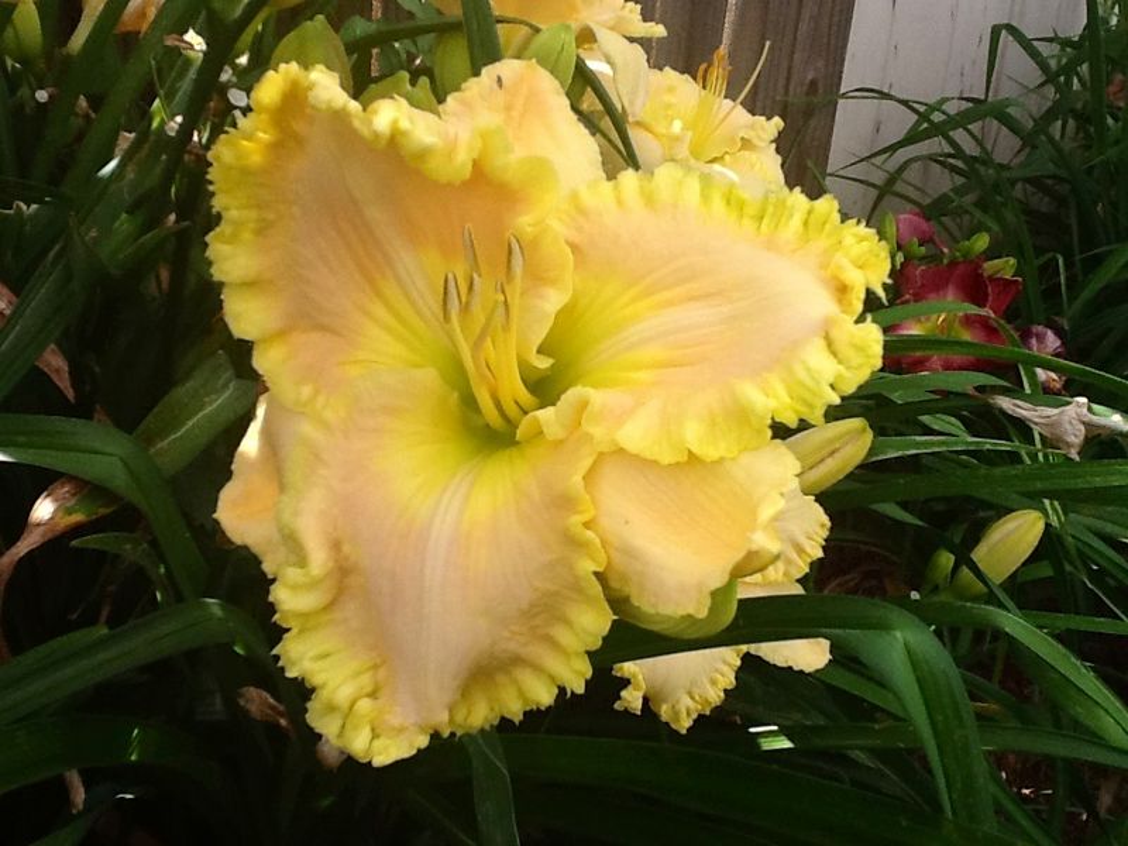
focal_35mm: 44
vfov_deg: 32.9
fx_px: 1434
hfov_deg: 42.9
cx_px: 564
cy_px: 423
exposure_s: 1/495
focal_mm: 2.03
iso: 40
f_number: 2.4
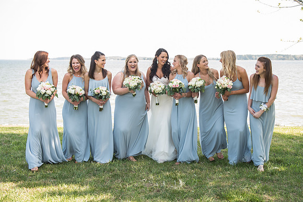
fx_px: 435
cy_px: 97
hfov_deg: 38.4
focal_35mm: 52
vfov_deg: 26.2
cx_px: 159
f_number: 2.8
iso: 100
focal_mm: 38
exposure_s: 1/200
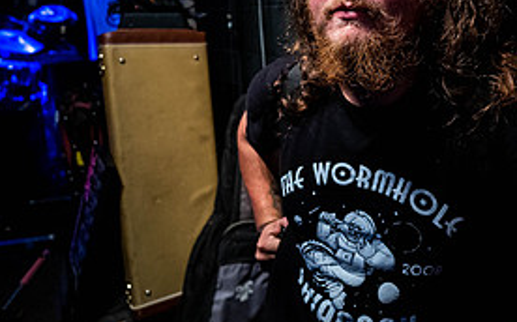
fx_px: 422
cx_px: 356
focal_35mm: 30
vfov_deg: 41.0
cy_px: 98
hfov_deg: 61.0
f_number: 2.8
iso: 3200
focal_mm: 14
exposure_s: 1/160
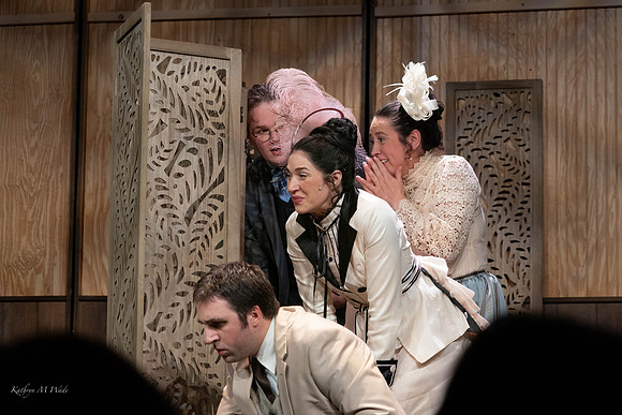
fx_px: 1891
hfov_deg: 18.7
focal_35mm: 109
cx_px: 318
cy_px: 208
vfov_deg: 12.5
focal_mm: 105
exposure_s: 1/250
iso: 2500
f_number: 6.3
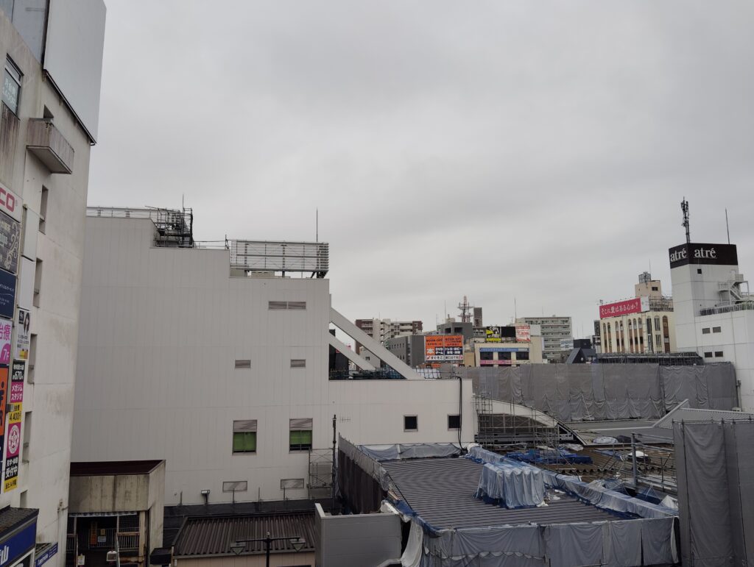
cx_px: 377
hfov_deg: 63.4
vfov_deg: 49.9
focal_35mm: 28
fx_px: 611
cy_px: 284
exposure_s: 1/234
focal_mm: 4.22
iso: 50
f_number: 1.8
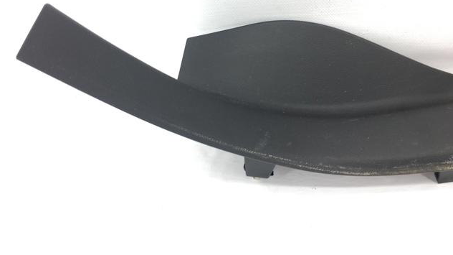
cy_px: 84
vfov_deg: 36.3
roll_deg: +12.3
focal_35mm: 32
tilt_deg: -40.0
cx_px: 226
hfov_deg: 61.0
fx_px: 384
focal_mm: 4.15
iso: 25
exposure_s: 1/50
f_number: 2.2
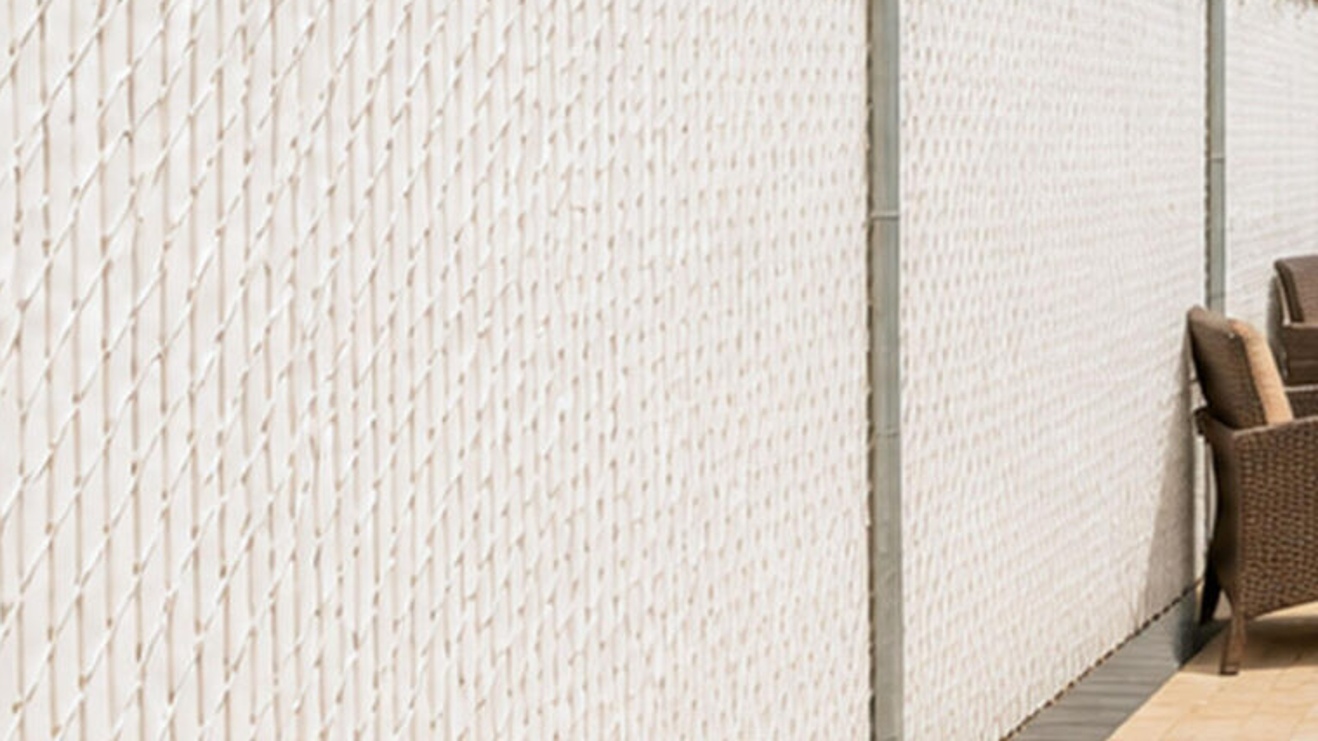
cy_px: 223
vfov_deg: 22.5
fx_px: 1852
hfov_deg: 30.8
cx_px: 1707
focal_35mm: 53
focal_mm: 10
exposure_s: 1/1000
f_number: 2.8
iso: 100
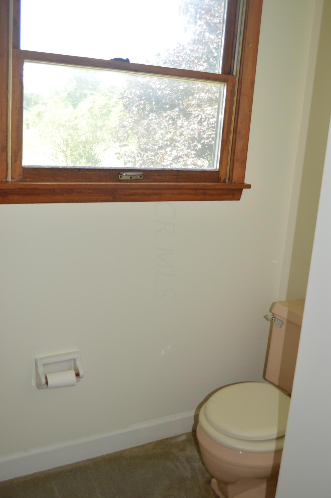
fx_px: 498
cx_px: 166
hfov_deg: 36.8
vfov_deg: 53.2
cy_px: 249
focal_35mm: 36
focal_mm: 24
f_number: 4
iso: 400
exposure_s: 1/125
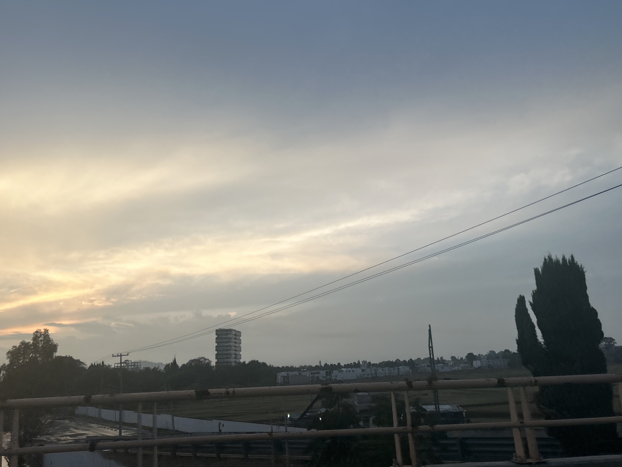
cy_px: 230
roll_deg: -1.5
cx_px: 321
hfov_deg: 59.9
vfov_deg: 46.8
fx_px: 539
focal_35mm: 30
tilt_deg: +11.3
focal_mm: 5.7
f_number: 1.5
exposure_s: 1/635
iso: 50
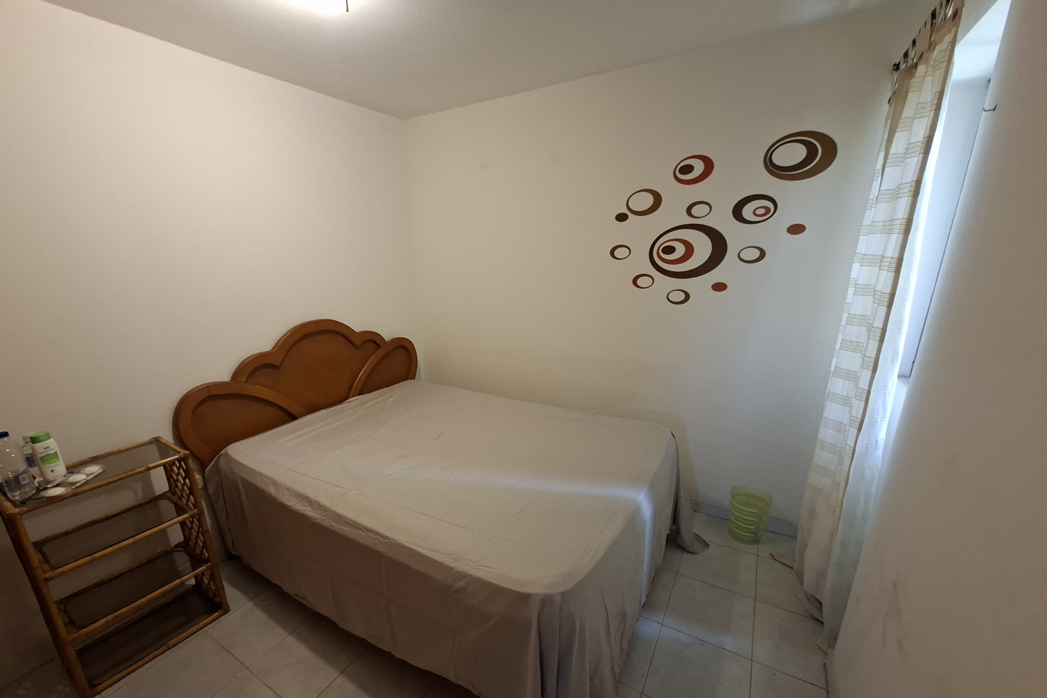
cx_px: 506
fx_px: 407
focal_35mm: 14
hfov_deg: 104.2
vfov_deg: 81.0
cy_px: 382
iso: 200
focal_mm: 1.74
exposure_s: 1/24
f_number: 2.2
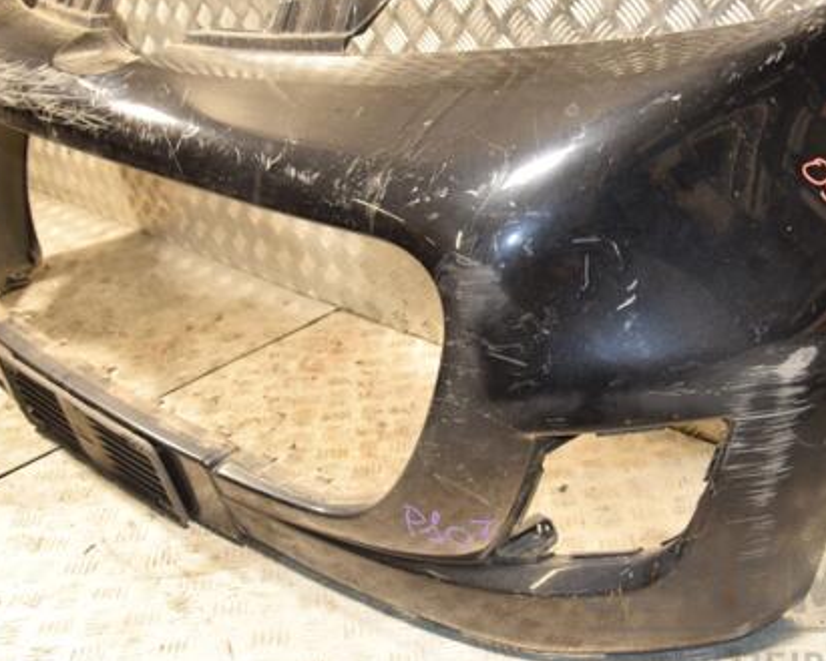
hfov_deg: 48.3
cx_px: 545
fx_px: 905
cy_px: 315
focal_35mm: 37
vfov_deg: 40.1
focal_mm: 18
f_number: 5
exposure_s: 1/160
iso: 800
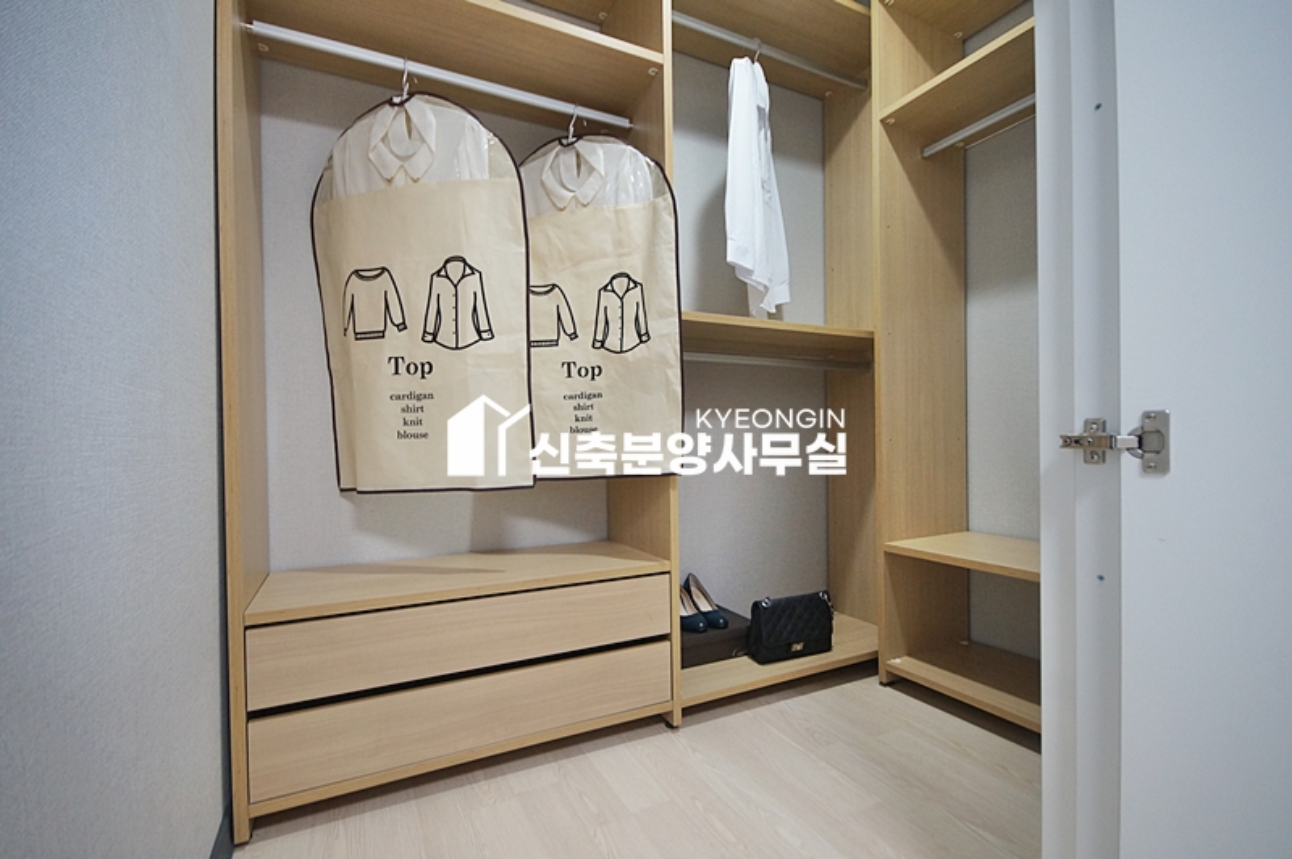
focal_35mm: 15
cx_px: 646
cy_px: 430
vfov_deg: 77.2
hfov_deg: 100.4
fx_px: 538
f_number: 5
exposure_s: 1/30
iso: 800
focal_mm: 10
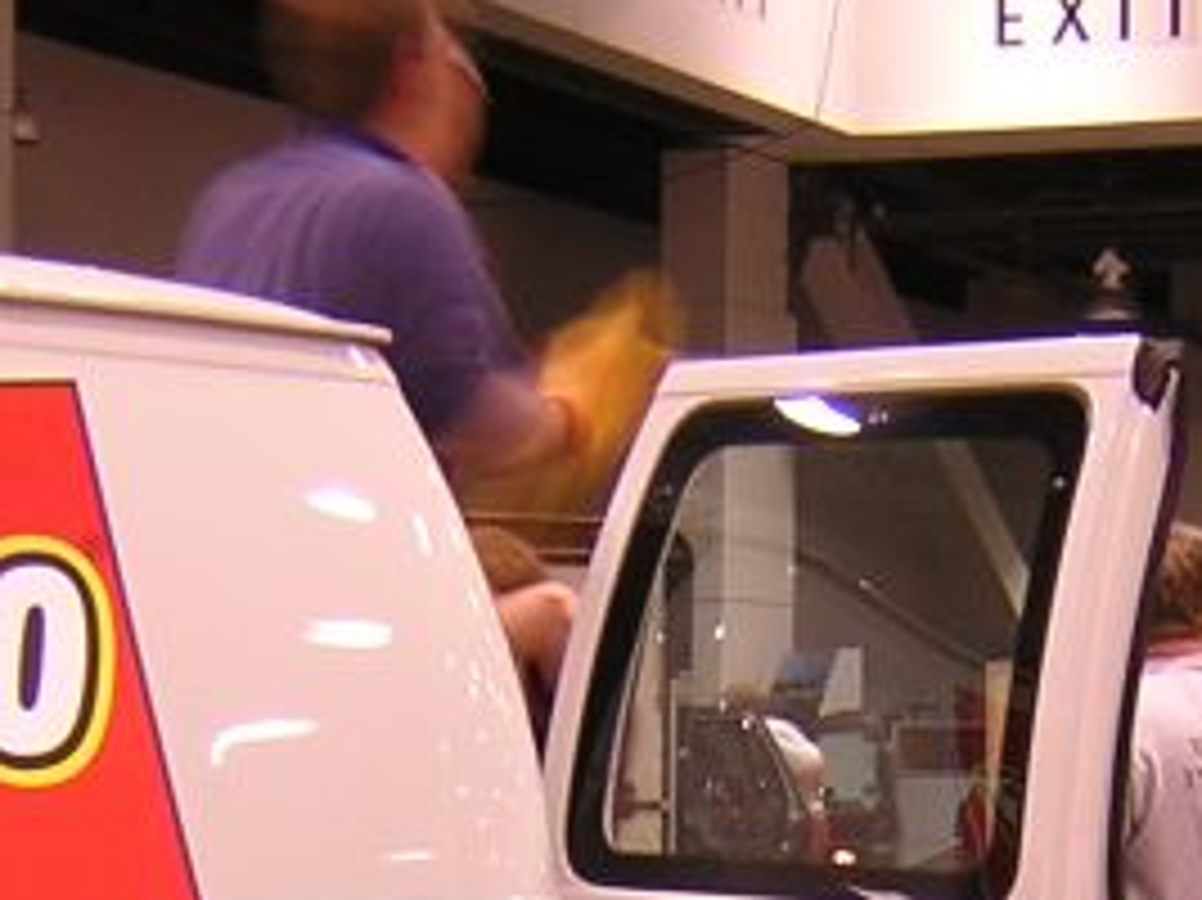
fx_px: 3748
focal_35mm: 108
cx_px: 788
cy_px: 1022
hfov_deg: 18.2
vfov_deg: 13.4
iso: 103
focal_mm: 4.7
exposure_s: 1/3.6
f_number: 2.6
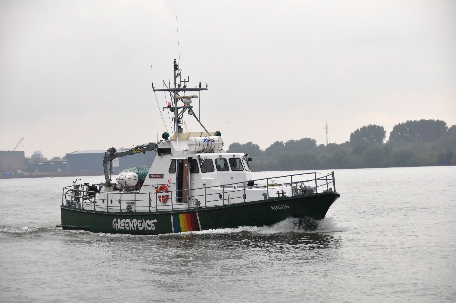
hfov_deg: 13.1
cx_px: 228
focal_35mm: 158
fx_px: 1993
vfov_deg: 8.7
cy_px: 152
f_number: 8
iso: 200
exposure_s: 1/250
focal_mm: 105
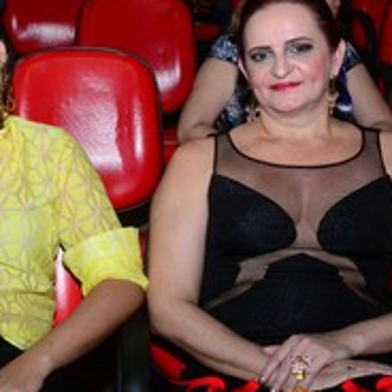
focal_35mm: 81
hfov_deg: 20.6
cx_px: -19
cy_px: 192
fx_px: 1038
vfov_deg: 21.4
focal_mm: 26
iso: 3200
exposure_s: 1/80
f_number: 6.3
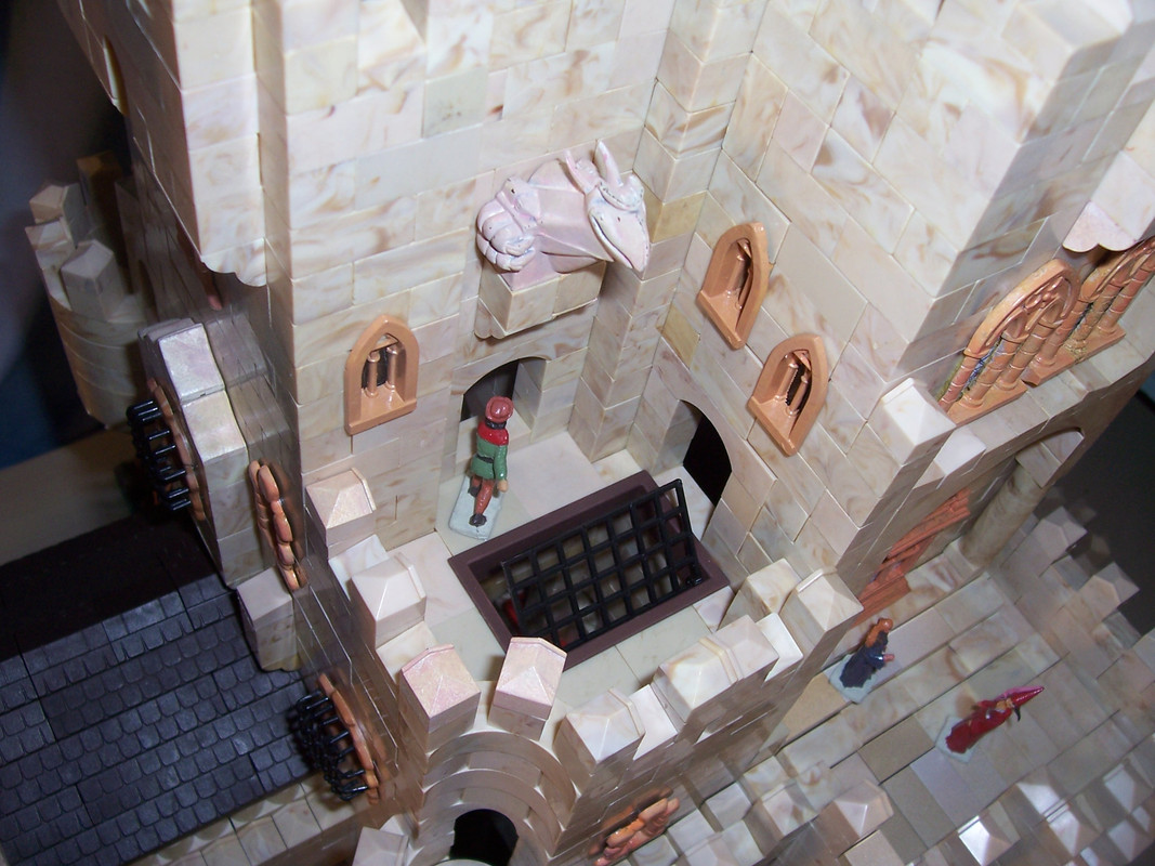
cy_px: 433
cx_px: 578
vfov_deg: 41.8
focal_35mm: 34
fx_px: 1134
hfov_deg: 54.0
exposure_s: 1/60
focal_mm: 5.6
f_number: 2.7
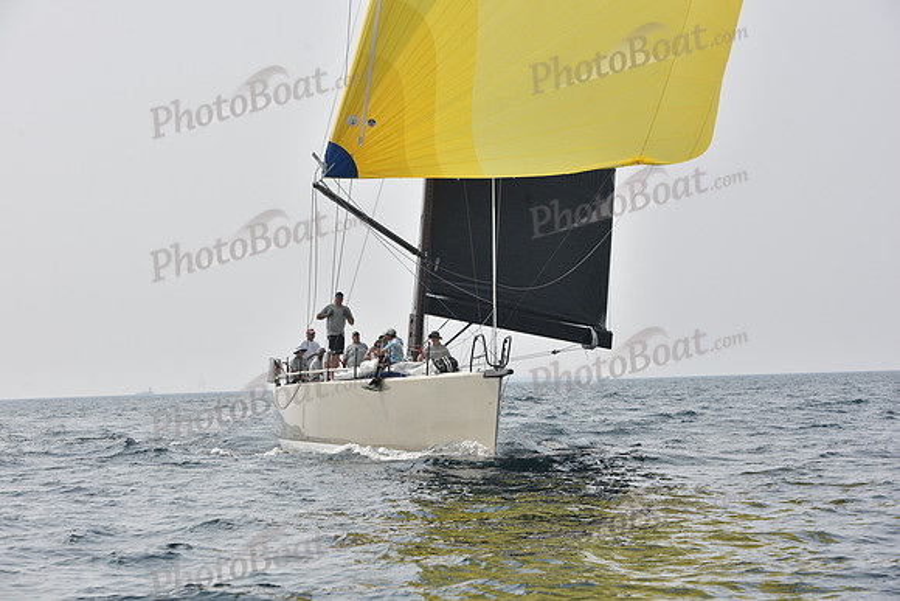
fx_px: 2500
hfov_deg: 20.4
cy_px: 300
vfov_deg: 13.7
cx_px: 450
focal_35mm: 100
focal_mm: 100
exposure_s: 1/1250
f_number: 8
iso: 250
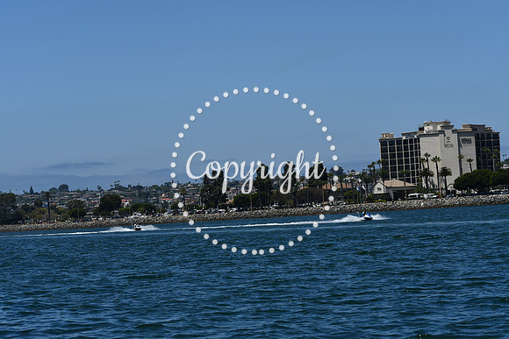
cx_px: 254
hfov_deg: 19.5
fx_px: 1485
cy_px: 170
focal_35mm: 105
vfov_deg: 13.0
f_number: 9
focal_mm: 70
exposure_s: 1/640
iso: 100
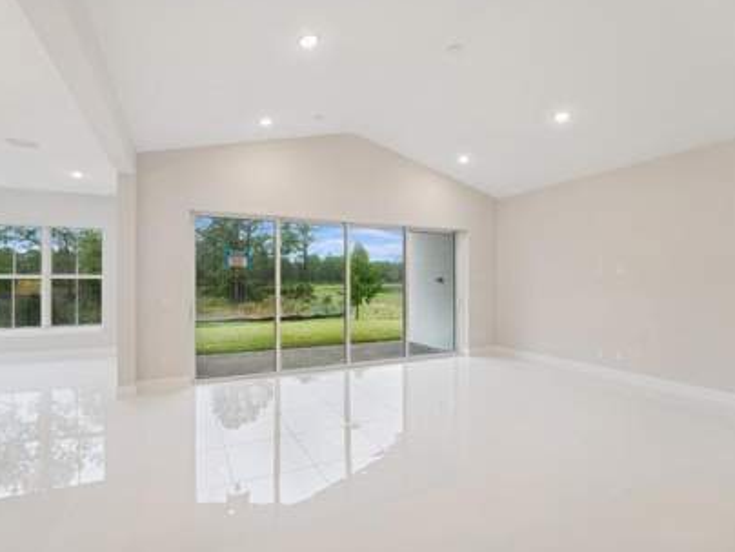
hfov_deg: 94.3
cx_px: 340
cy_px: 270
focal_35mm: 16
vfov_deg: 78.1
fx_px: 340
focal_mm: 14
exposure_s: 1/30
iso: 160
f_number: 8
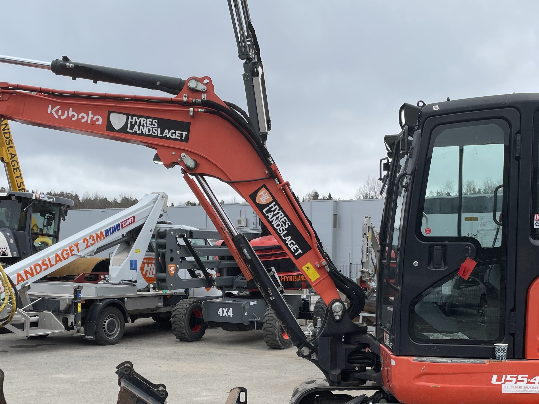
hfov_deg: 43.8
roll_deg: +0.0
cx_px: 287
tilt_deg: -3.3
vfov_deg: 33.1
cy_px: 290
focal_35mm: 43
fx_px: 669
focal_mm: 4.2
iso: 32
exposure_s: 1/1092
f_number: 1.6
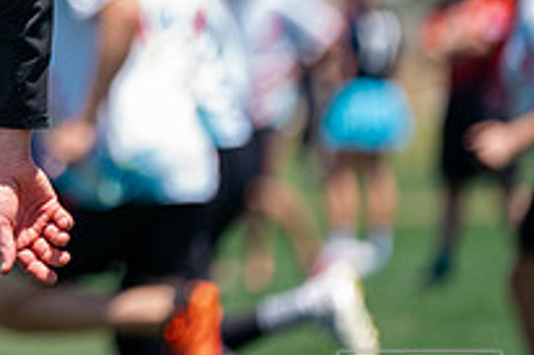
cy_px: -89
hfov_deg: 3.6
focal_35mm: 579
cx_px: -204
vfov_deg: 2.4
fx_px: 8581
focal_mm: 171
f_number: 2.8
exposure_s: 1/2000
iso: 320
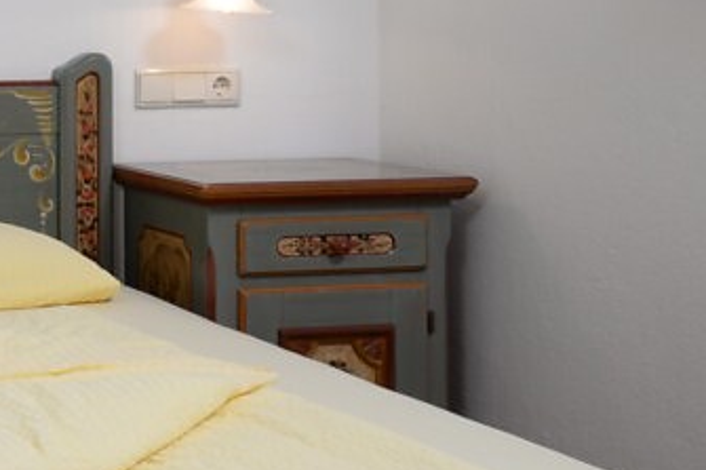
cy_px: -11
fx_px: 1921
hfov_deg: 19.0
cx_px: -255
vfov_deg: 13.7
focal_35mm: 98
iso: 160
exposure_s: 1/4
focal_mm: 32
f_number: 20
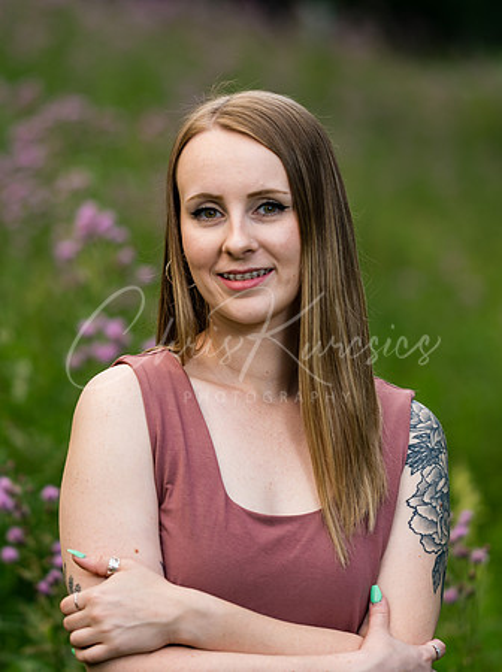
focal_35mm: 145
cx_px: 234
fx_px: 2810
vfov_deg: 13.6
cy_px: 280
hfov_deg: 10.2
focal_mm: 85
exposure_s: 1/100
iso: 50
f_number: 1.8
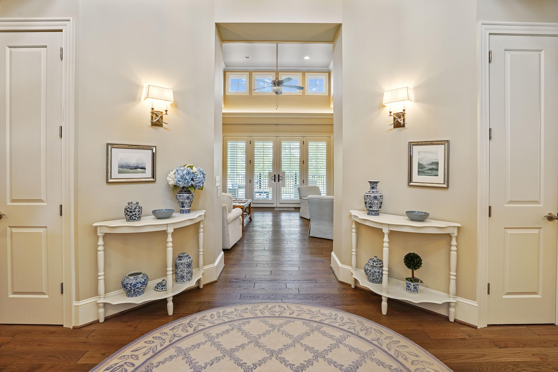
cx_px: 279
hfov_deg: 96.7
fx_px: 248
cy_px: 186
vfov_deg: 73.7
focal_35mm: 16
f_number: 8
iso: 400
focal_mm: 16
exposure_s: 1/8
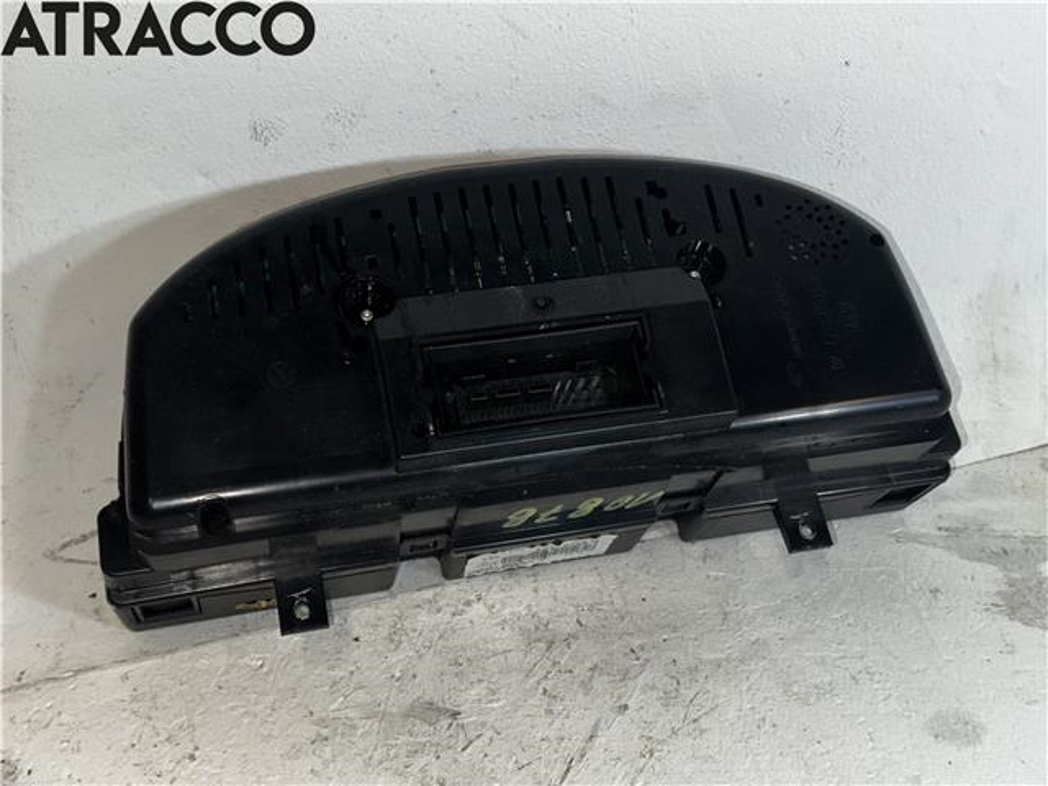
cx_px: 524
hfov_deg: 39.7
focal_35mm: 48
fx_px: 1453
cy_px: 393
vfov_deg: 30.3
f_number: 1.78
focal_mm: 6.86
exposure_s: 1/235
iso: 40
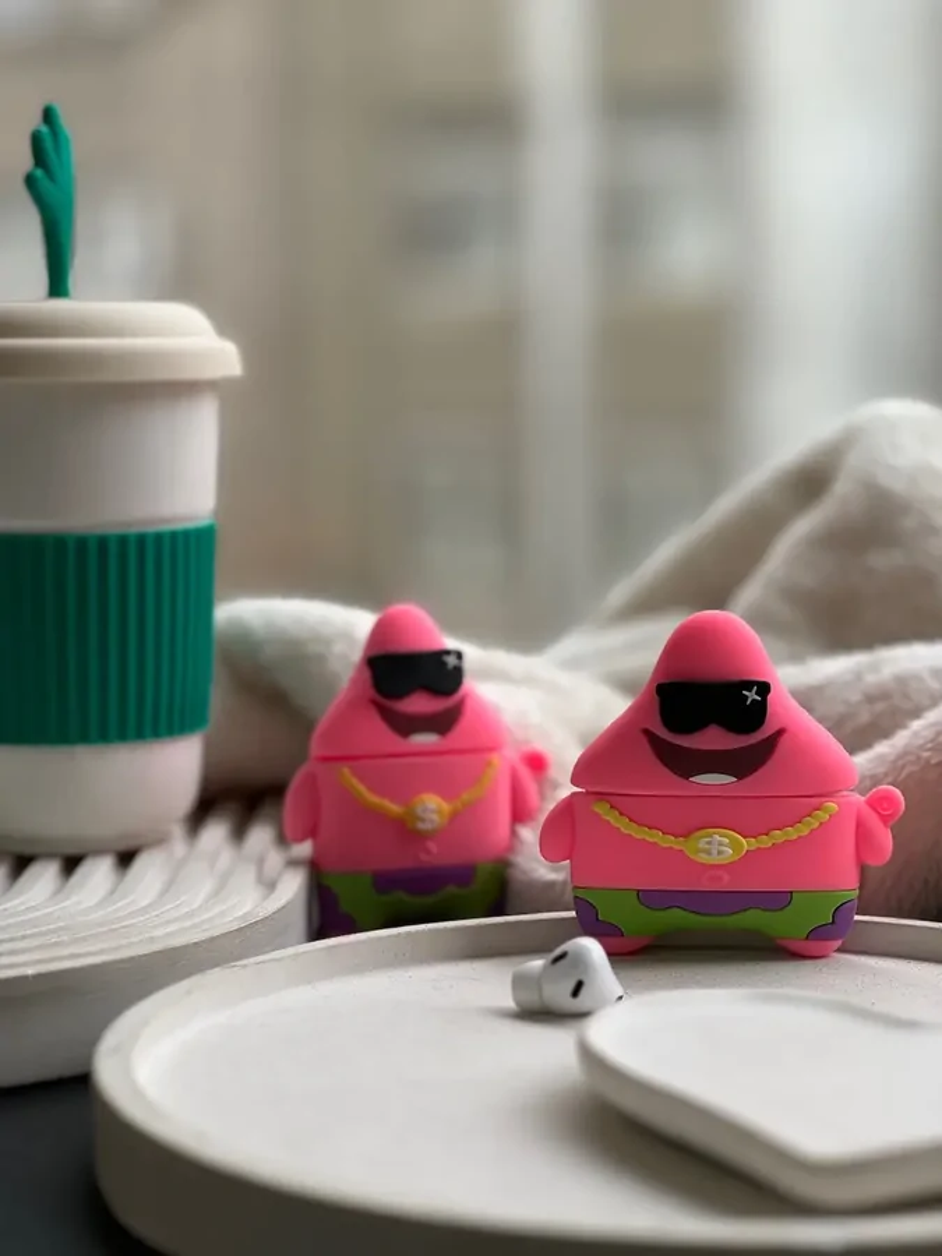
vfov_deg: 25.3
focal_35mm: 77
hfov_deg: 19.1
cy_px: 628
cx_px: 471
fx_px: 2794
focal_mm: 9
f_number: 2.8
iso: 32
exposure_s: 1/99
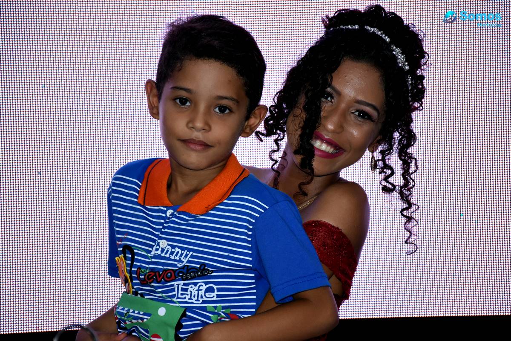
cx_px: 256
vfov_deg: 6.5
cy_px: 170
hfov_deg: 9.8
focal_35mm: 210
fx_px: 2981
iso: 1250
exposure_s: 1/80
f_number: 5.6
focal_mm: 140
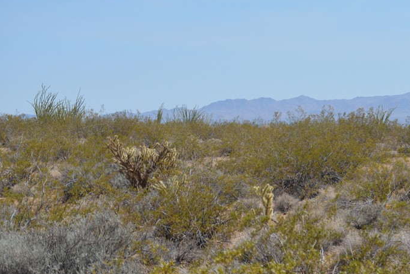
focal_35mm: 132
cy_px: 125
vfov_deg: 10.4
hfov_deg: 15.5
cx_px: 297
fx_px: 1501
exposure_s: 1/1600
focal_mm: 55
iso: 400
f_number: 7.1
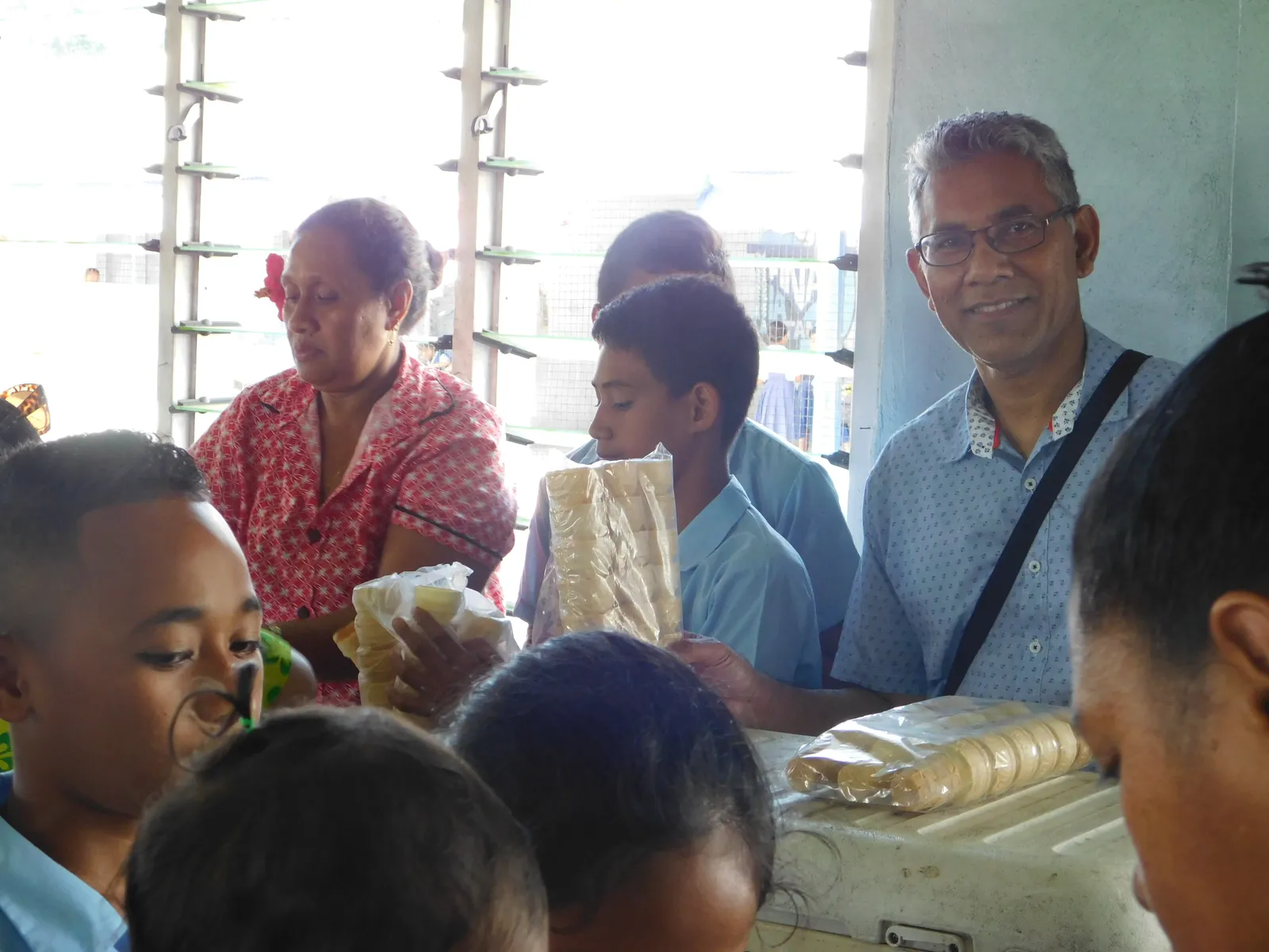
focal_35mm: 59
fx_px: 2163
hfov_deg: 32.7
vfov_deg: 24.8
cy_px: 476
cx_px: 634
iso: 250
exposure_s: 1/30
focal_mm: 10.4
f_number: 4
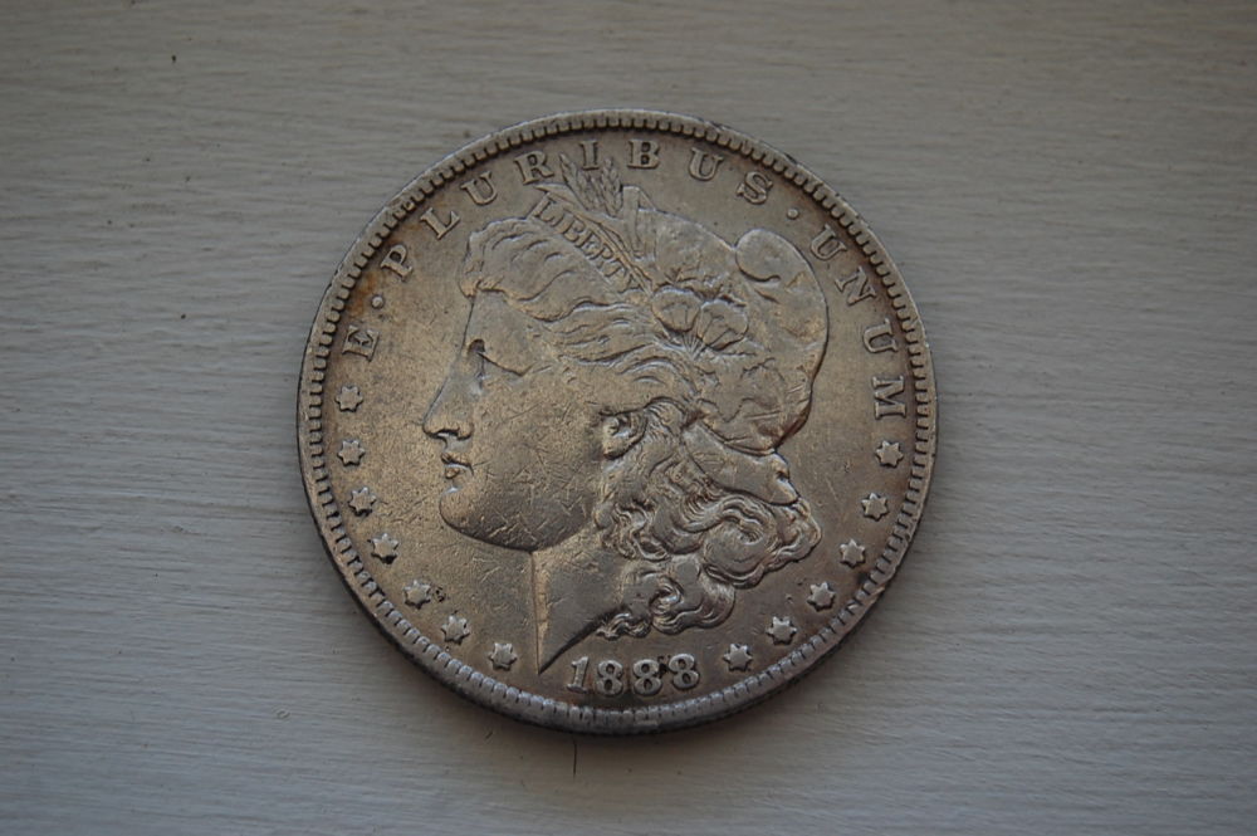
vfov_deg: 18.2
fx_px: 2617
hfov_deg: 27.0
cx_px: 628
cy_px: 418
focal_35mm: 75
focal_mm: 50
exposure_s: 1/80
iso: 400
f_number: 5.6
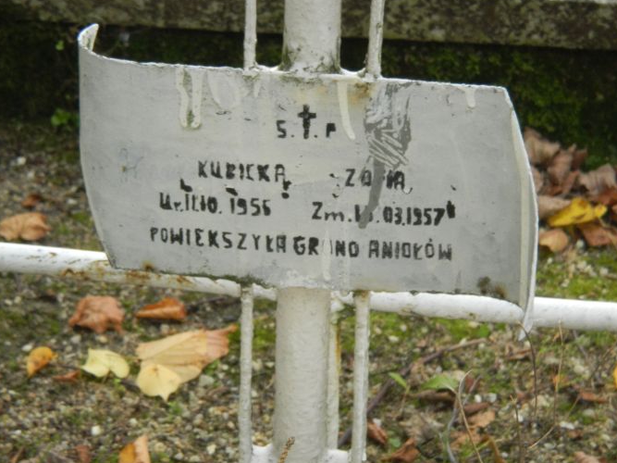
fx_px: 2620
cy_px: 237
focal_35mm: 147
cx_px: 315
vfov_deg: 10.1
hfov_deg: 13.4
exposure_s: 1/66.8
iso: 193
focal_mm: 25
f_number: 5.8
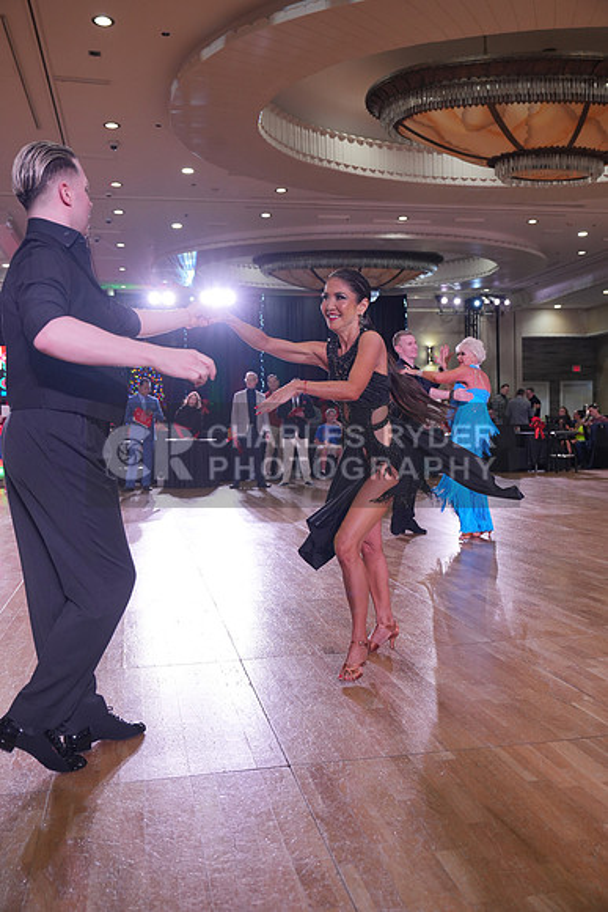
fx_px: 835
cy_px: 456
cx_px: 304
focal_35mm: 33
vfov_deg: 57.2
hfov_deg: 40.0
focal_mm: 33
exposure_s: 1/400
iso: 1250
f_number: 4
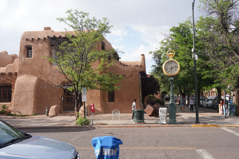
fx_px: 246
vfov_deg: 36.0
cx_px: 120
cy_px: 80
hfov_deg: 51.9
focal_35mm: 37
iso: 160
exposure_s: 1/100
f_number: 11
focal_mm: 37
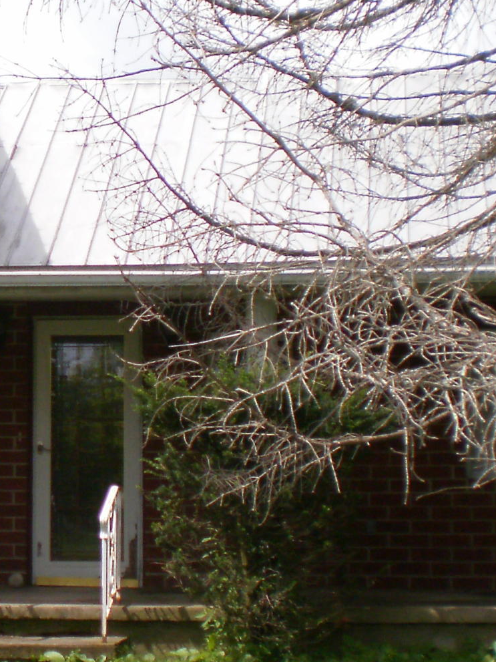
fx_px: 2083
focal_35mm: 109
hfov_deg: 13.4
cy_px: 312
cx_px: 9
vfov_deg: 18.0
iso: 100
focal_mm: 6.3
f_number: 3.1
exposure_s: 1/640
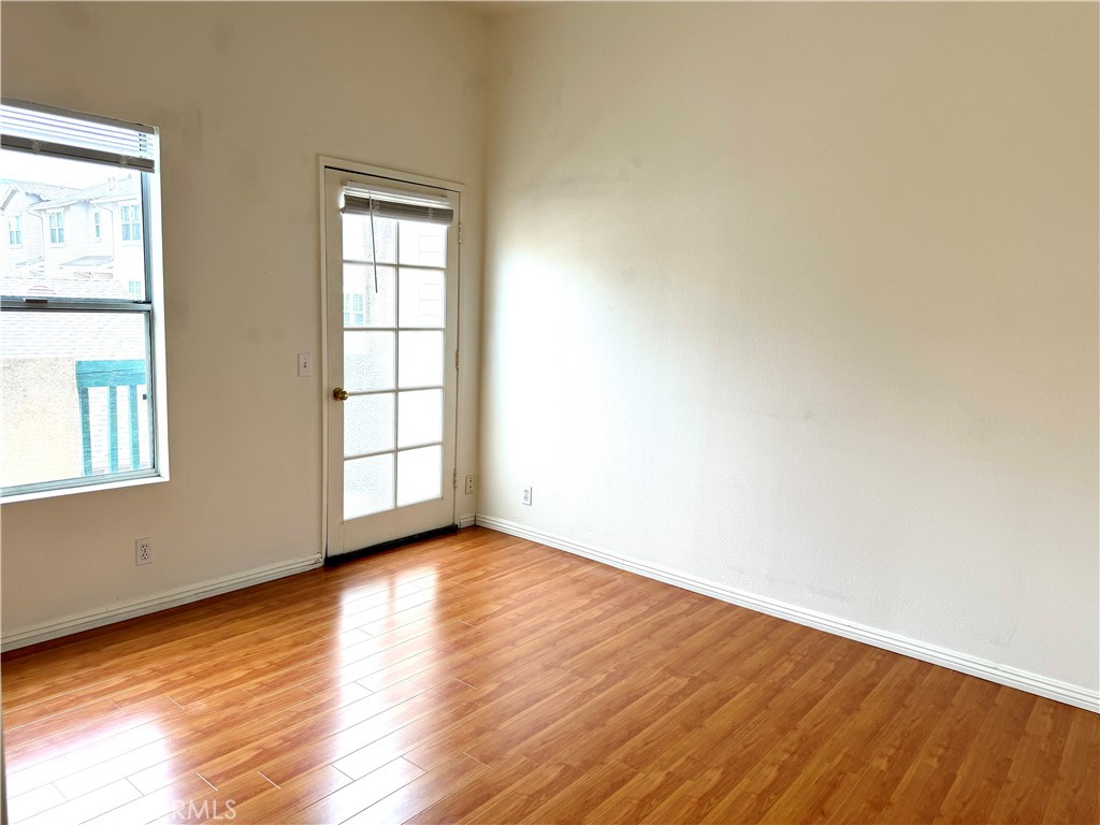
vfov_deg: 56.8
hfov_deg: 71.6
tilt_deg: -9.2
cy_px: 412
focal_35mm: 24
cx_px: 550
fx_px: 763
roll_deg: -2.2
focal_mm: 6.76
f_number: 1.78
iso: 80
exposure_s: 1/172
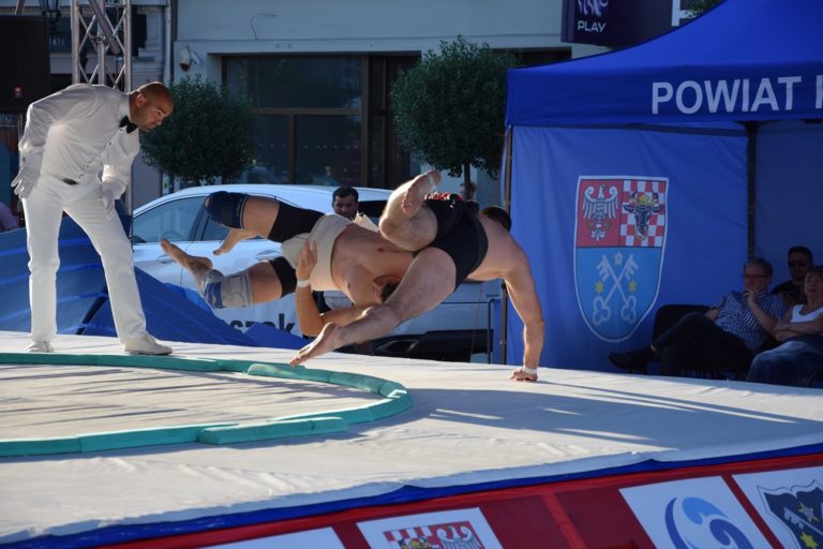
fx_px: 2743
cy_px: 274
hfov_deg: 17.1
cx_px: 412
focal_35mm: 120
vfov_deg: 11.4
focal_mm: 80
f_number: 5.3
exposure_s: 1/1000
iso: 720
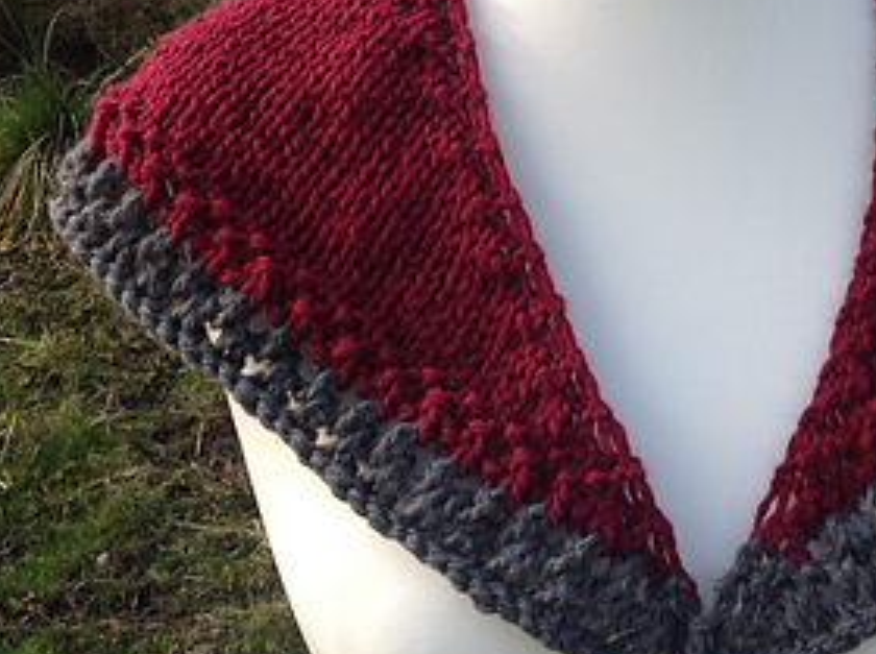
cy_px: 97
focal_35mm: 80
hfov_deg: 24.2
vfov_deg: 18.2
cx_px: 673
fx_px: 2021
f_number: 2.4
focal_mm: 4.28
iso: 50
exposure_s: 1/308
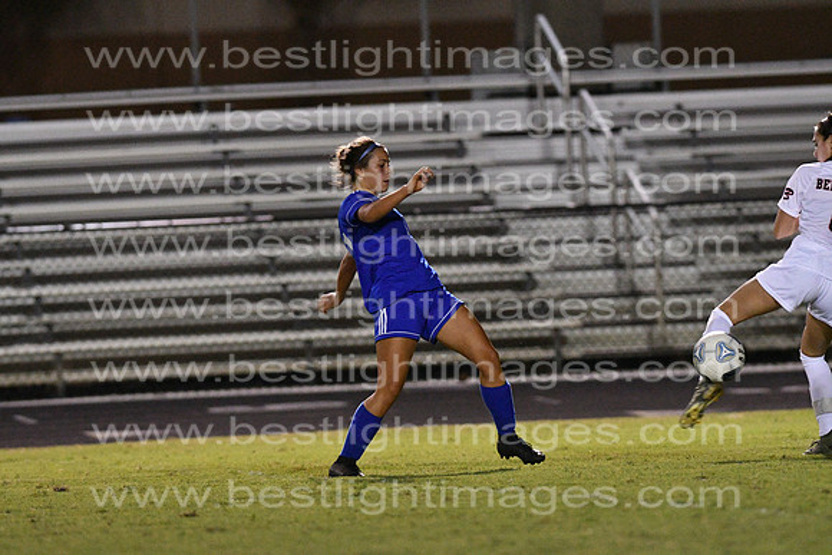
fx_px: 10402
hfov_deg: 4.6
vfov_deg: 3.1
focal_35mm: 450
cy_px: 278
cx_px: 416
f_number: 3.5
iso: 10000
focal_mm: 300
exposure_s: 1/640
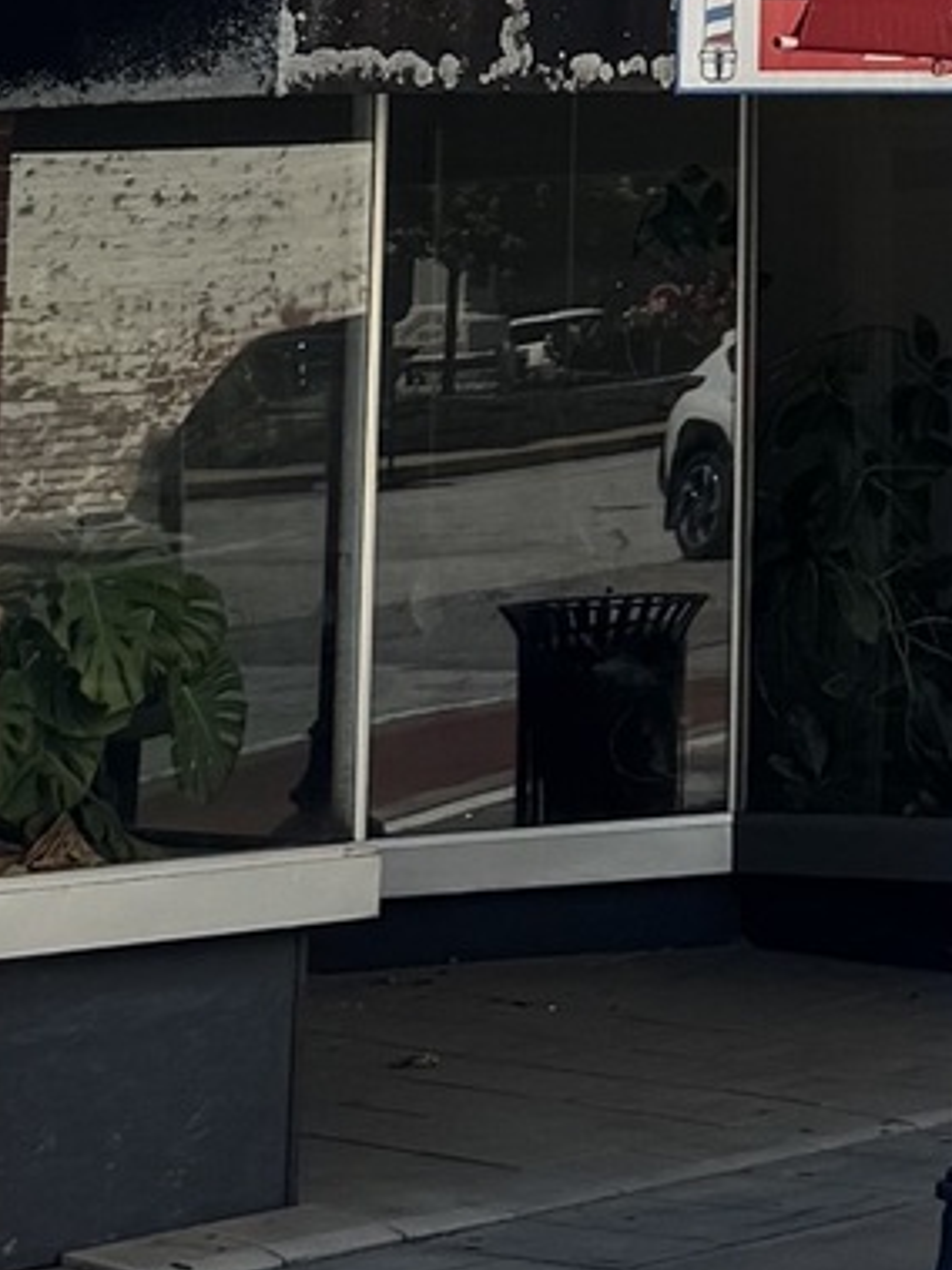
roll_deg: +1.1
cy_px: -911
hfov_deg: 9.7
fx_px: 5357
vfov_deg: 12.5
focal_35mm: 146
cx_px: 1653
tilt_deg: +13.2
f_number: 1.78
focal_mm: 6.76
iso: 80
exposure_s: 1/3247
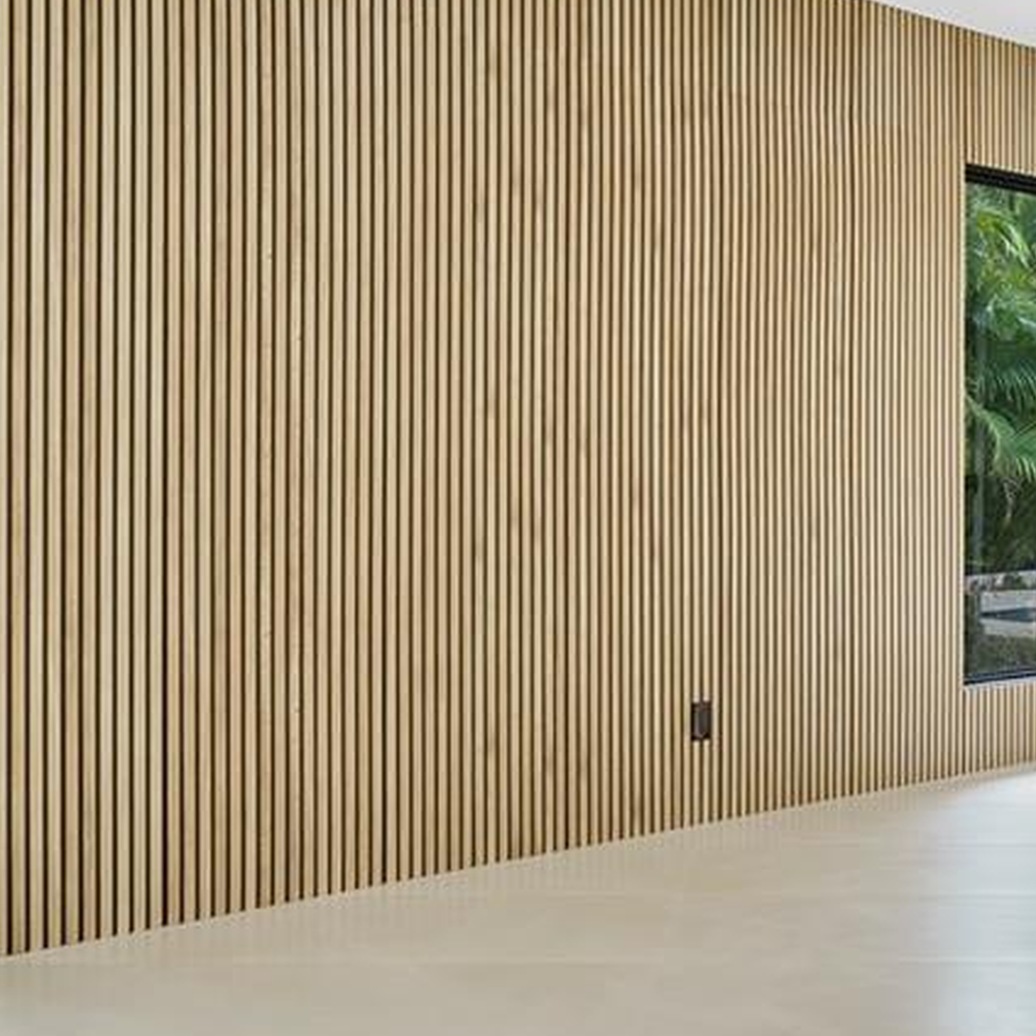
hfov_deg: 36.4
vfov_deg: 37.5
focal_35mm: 45
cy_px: 490
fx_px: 1524
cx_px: 820
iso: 400
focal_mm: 14
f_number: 8
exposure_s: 1/13
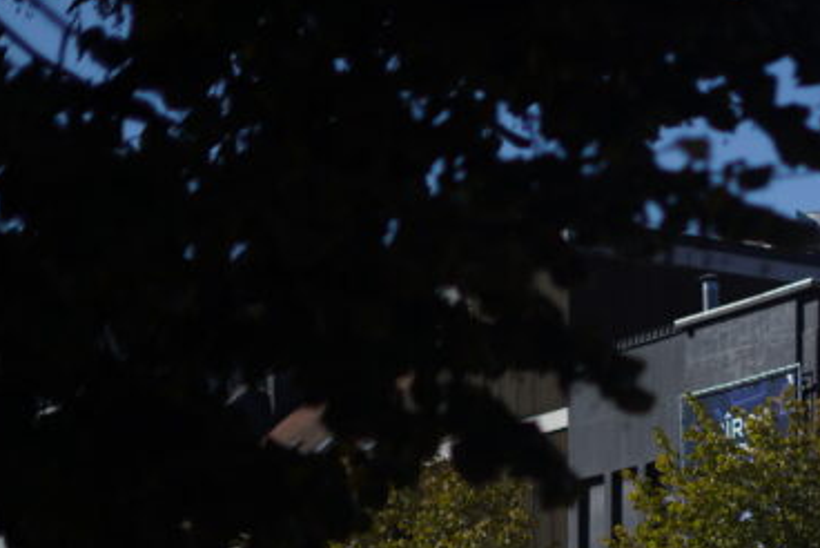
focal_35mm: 139
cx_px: 1038
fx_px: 3169
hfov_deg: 14.2
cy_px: 747
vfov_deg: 9.7
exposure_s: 1/8000
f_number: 2
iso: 100
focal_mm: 50
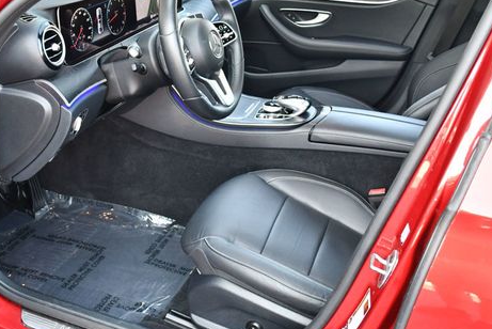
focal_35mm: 50
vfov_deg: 27.0
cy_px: 137
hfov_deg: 39.4
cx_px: 191
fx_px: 684
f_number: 3.5
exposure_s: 1/160
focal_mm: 18
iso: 800
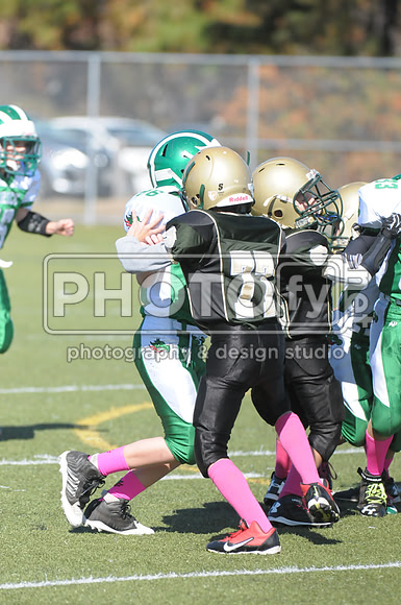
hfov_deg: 3.8
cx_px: 200
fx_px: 6033
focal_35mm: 360
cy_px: 302
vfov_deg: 5.7
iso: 1600
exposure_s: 1/8000
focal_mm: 240
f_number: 4
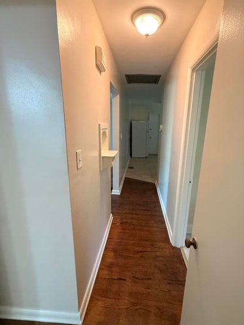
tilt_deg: -13.4
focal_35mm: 17
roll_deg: -2.0
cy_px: 165
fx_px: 160
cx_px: 131
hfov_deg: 74.6
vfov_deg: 91.0
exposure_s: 1/60
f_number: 2.2
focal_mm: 2.22
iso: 640
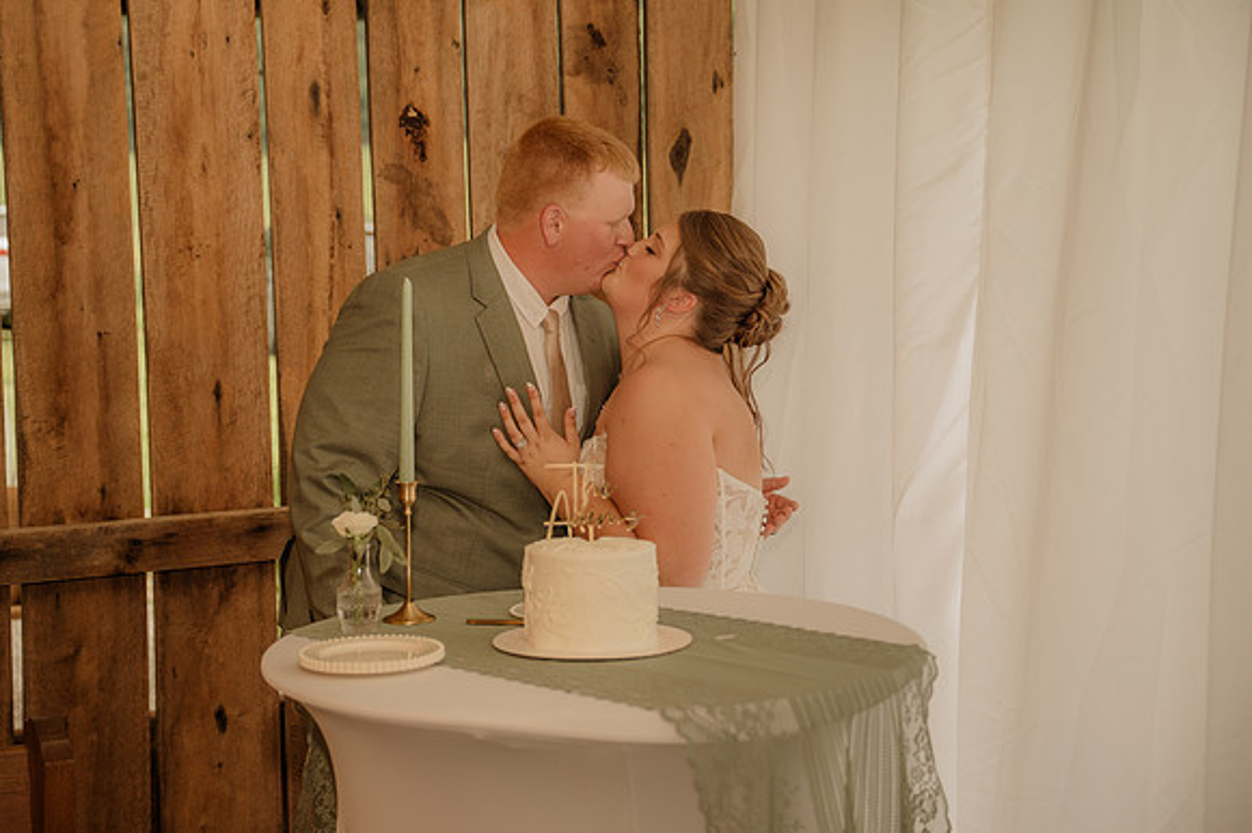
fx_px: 2089
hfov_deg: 33.3
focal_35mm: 60
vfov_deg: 22.5
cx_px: 542
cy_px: 361
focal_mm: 53
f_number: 3.2
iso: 500
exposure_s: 1/200
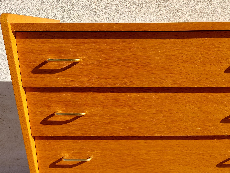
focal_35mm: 42
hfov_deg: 44.0
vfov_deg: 33.5
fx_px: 279
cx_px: 158
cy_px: 134
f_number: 1.8
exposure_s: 1/626
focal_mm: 5.23
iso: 25
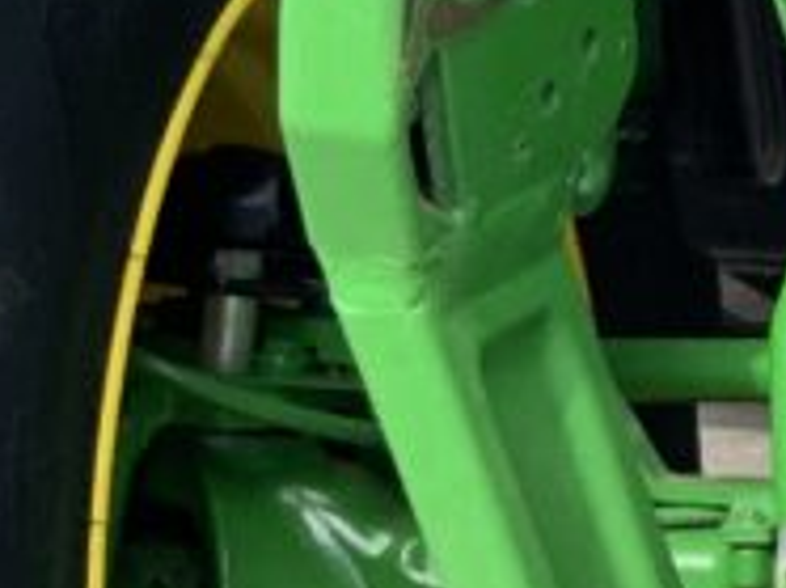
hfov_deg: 10.7
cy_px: 618
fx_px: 3628
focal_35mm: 160
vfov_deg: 9.2
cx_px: 1838
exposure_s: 1/284
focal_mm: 3
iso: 16
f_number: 1.8
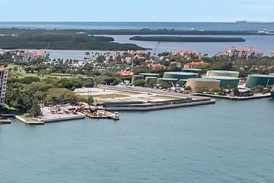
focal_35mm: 63
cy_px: 251
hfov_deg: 24.2
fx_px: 479
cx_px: -148
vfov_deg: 19.5
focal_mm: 10
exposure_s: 1/640
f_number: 8
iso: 100
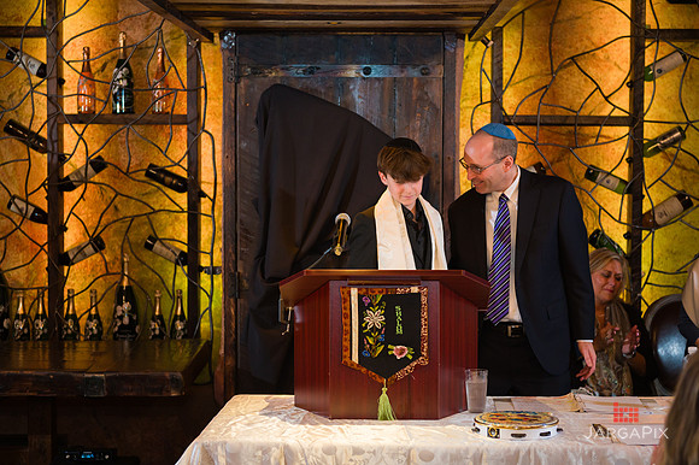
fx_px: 1487
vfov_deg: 17.8
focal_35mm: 77
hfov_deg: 26.5
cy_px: 233
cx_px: 350
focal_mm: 70
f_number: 4
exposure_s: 1/200
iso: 1250
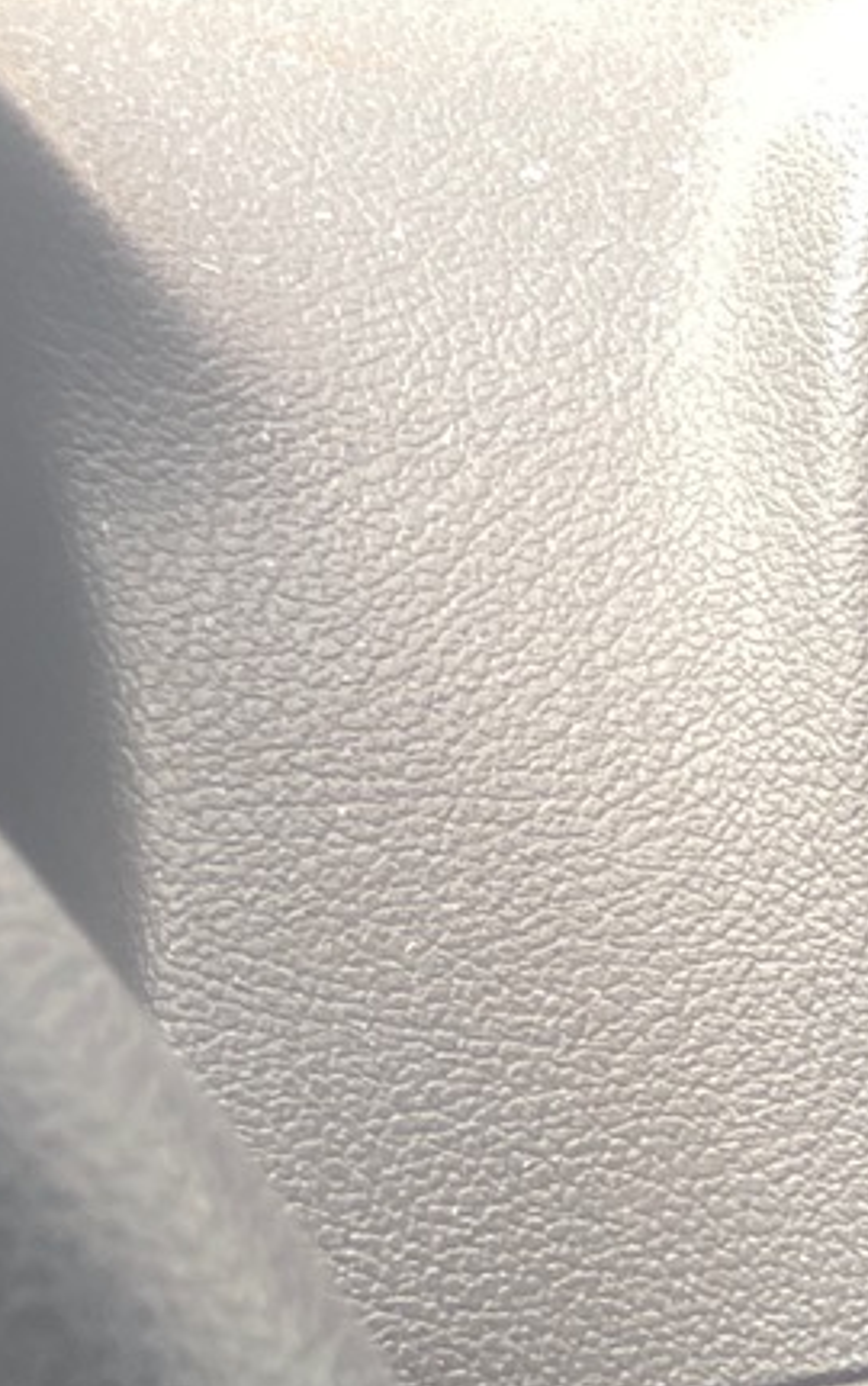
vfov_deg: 17.1
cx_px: 2414
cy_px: 1775
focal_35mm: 115
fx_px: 4345
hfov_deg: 9.5
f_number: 1.6
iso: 64
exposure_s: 1/121
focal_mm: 4.2
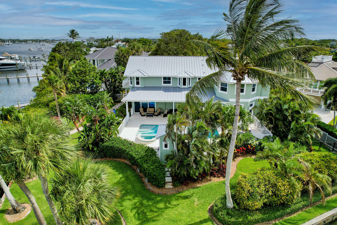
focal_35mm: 22
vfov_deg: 57.2
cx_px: 168
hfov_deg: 78.6
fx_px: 206
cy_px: 112
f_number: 2.8
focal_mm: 8.38
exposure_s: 1/3200
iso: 100
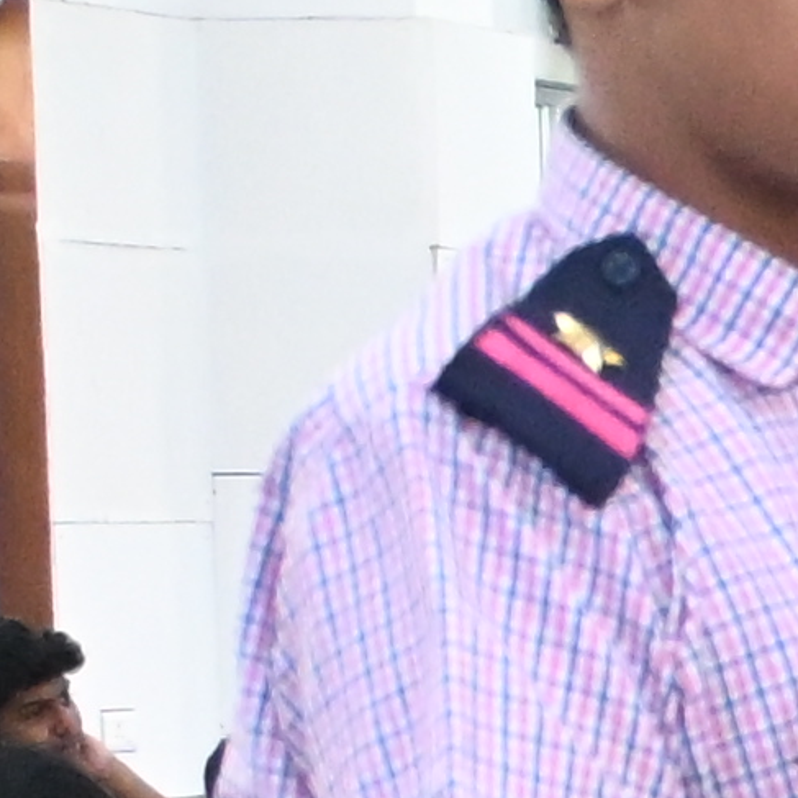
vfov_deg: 3.9
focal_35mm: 444
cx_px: 3772
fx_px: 11588
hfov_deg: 3.6
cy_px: 2065
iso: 2500
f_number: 4.8
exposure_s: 1/125
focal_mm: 30.5
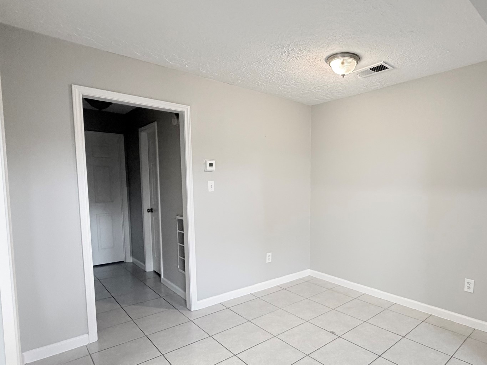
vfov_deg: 63.2
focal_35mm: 21
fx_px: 295
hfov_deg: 77.4
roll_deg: -0.1
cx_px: 308
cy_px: 208
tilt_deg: -5.9
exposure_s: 1/60
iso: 400
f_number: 2.2
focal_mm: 2.22
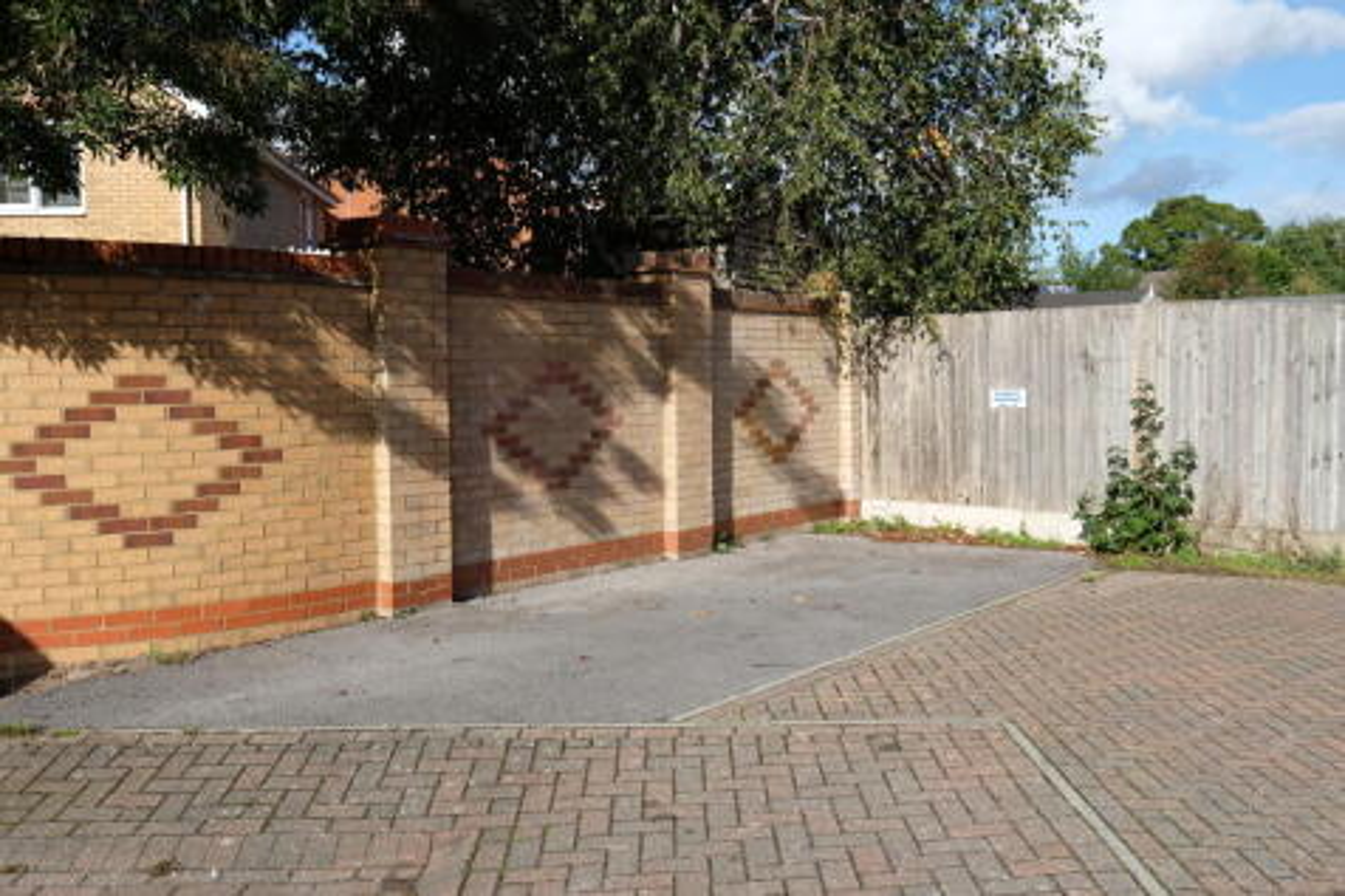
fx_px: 1232
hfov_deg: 57.2
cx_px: 672
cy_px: 448
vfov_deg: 39.9
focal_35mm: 33
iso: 200
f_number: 5.6
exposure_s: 1/640
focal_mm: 21.9
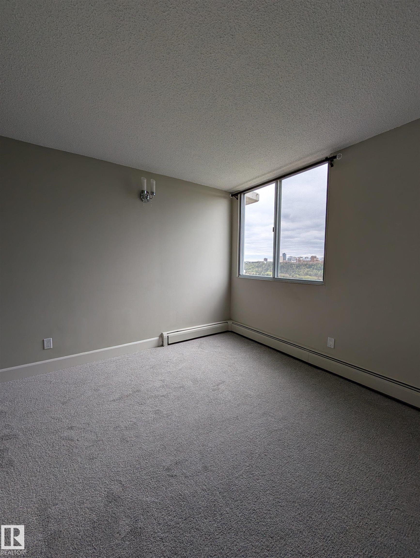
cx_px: 210
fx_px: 194
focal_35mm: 12
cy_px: 279
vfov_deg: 110.5
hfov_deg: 94.6
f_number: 1.7
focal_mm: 2.02
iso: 56
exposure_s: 1/732
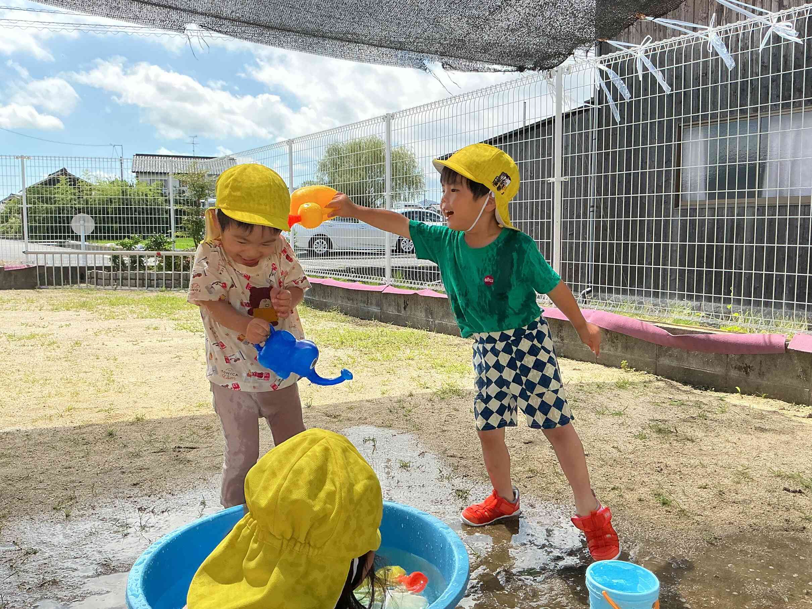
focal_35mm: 29
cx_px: 406
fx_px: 680
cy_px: 304
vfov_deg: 48.2
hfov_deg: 61.7
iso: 25
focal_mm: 3
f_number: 1.8
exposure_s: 1/1015
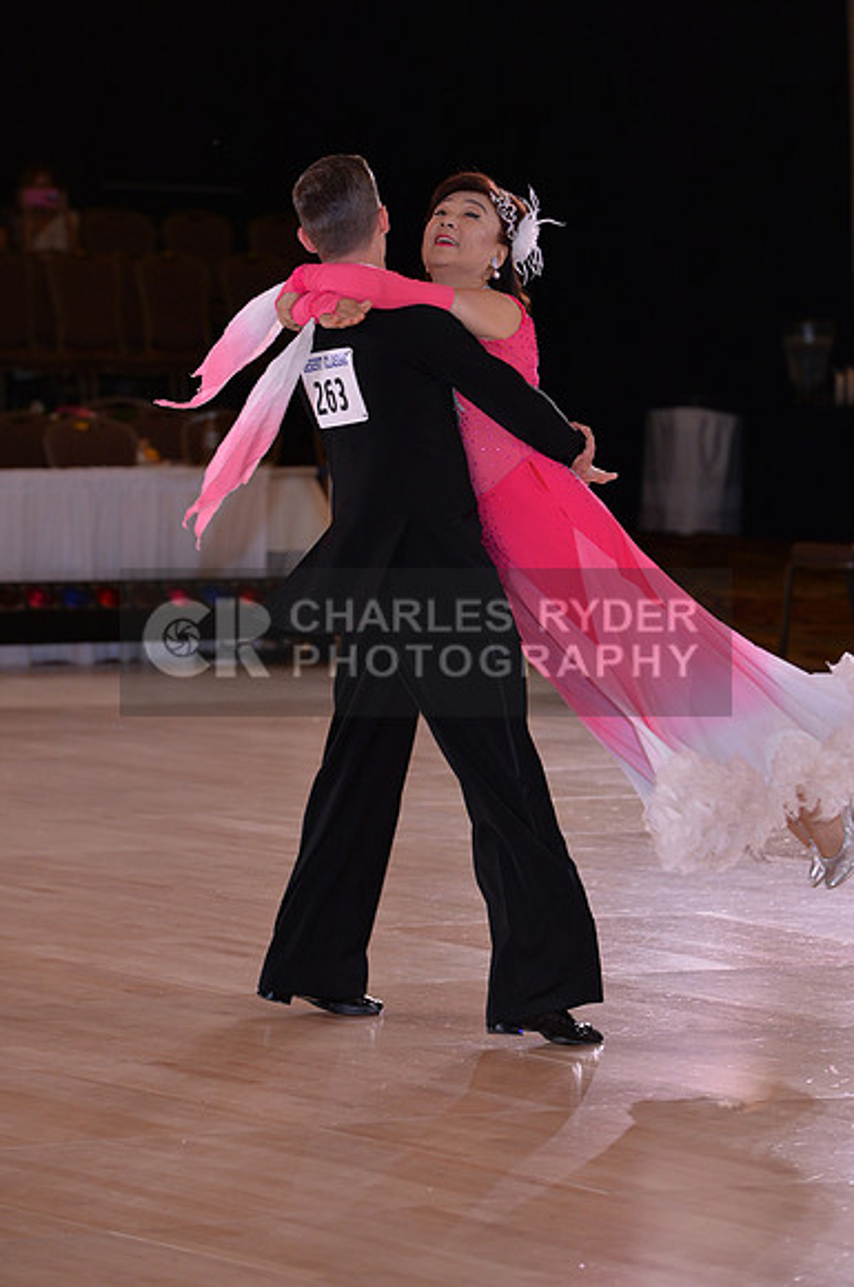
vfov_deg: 10.3
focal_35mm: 200
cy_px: 644
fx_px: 7137
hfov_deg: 6.8
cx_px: 427
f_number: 5.6
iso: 1600
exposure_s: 1/250
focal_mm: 200
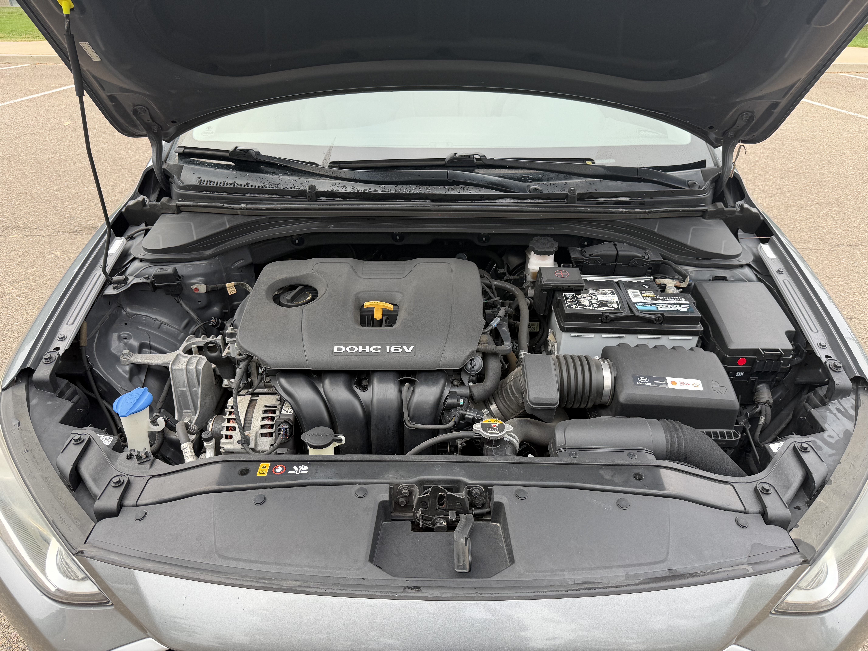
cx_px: 434
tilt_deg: -27.7
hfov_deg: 71.6
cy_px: 326
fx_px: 602
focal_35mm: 24
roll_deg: +0.7
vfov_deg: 56.8
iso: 80
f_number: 1.78
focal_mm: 6.76
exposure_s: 1/121
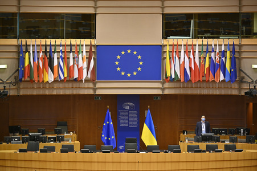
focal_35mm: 135
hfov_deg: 15.2
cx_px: 128
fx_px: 963
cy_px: 86
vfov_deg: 10.1
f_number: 2.8
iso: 800
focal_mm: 135
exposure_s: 1/250
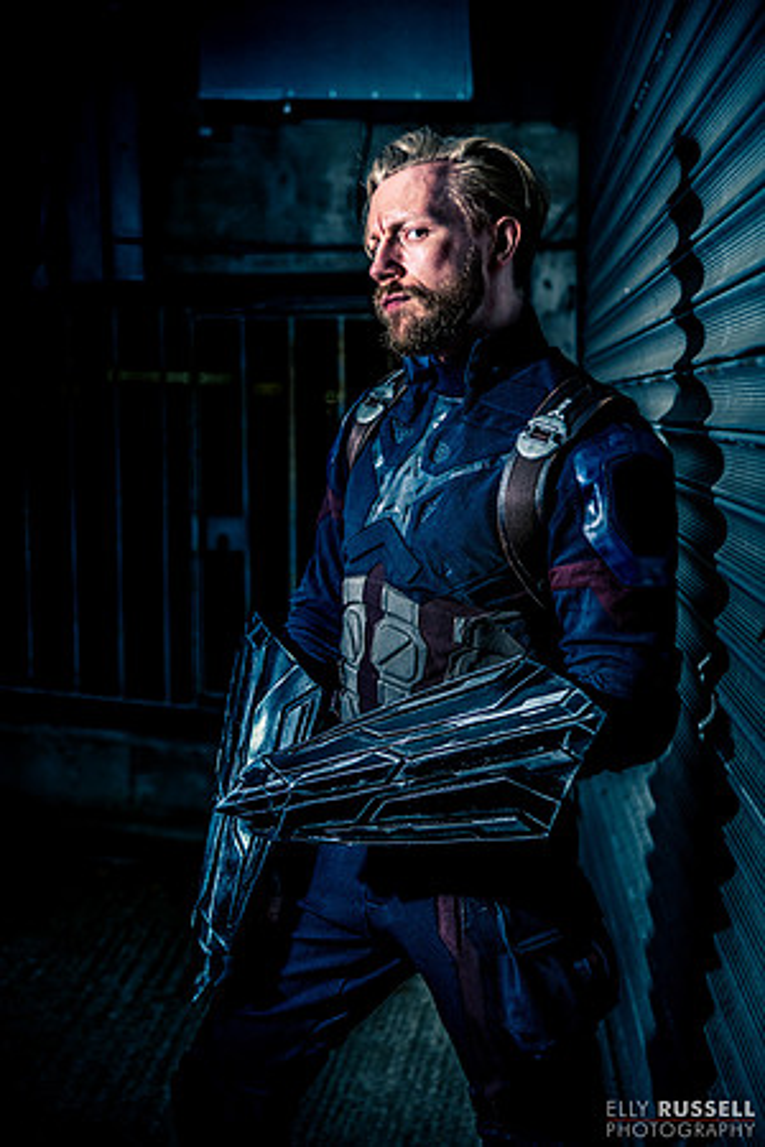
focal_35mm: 56
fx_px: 1785
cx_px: 382
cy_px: 574
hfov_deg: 24.2
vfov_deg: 35.6
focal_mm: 56
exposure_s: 1/1000
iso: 160
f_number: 2.8
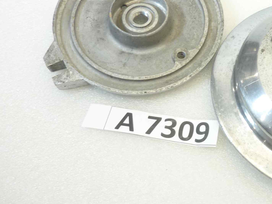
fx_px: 354
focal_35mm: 45
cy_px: 88
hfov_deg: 39.8
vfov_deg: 32.1
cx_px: 229
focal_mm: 4.1
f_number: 3.3
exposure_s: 1/20
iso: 80
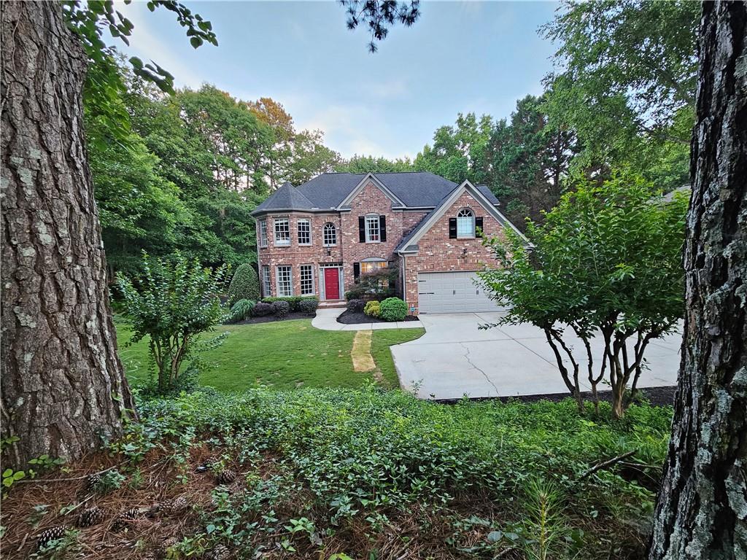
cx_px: 374
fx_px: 281
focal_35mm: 13
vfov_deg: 89.9
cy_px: 280
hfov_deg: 106.2
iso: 160
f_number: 2.2
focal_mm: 2.2
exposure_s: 1/60
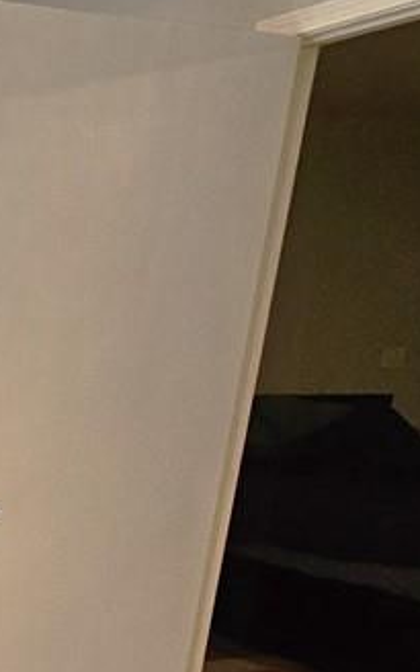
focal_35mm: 43
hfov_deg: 17.6
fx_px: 788
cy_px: 513
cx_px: -474
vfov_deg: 44.5
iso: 250
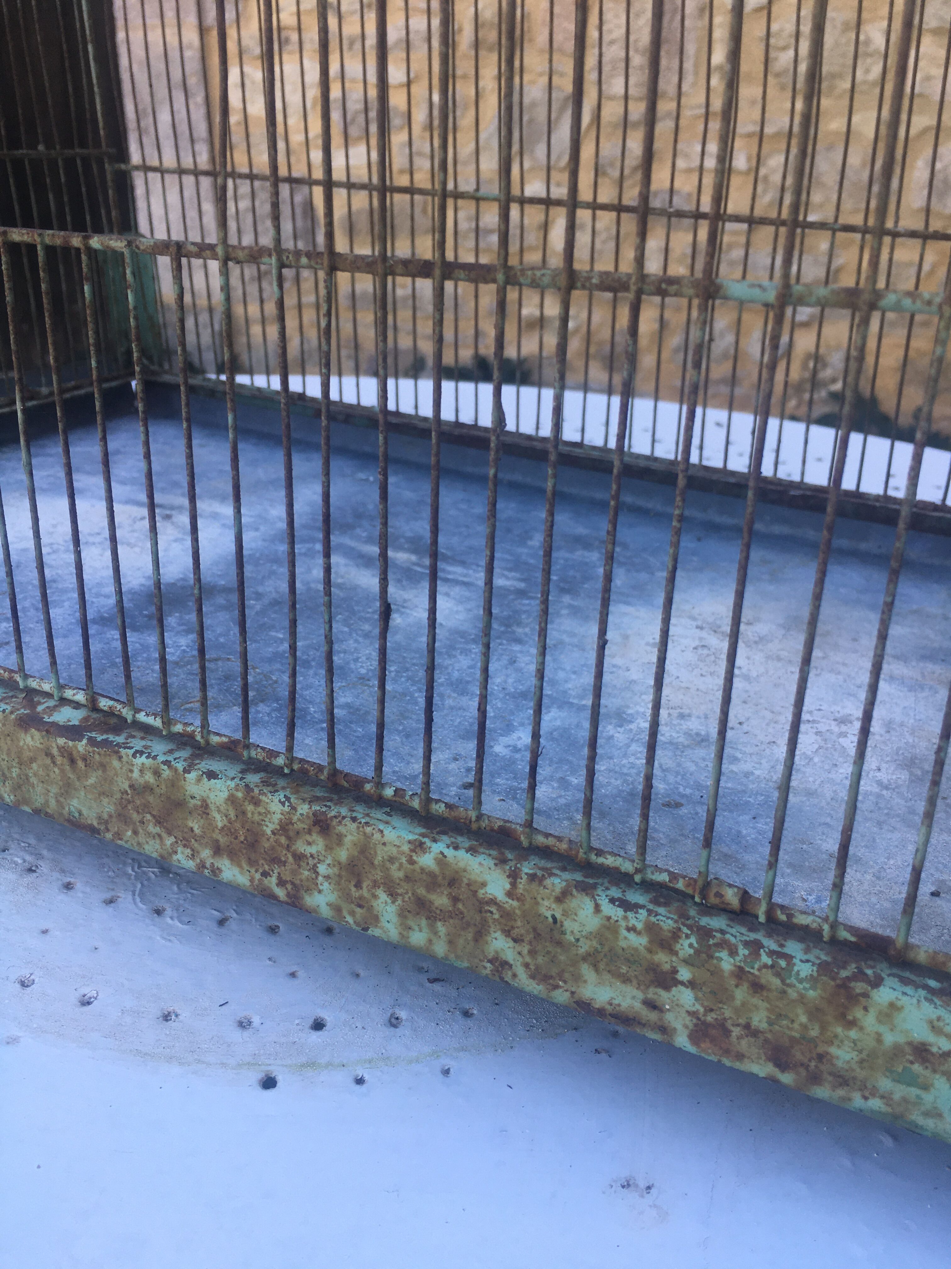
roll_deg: -1.3
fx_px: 1062
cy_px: 634
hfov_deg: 48.2
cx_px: 476
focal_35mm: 29
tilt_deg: -23.9
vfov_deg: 61.7
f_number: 2.2
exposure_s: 1/182
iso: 25
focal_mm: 4.15
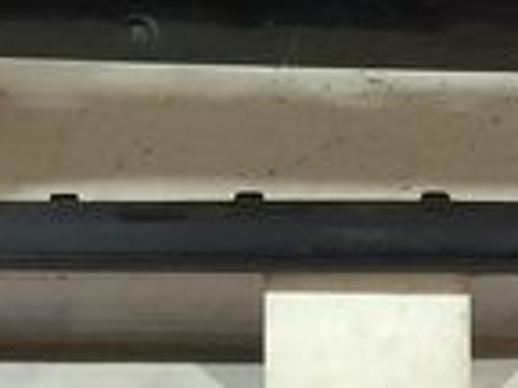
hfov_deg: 10.1
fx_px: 2918
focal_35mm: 195
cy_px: -212
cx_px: 374
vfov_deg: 7.5
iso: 400
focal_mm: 4.26
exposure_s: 1/25
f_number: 2
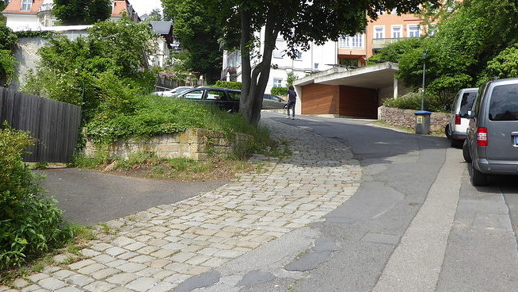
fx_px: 440
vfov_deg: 36.5
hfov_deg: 61.0
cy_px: 116
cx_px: 244
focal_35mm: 32
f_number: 3.3
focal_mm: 4.3
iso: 100
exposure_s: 1/640
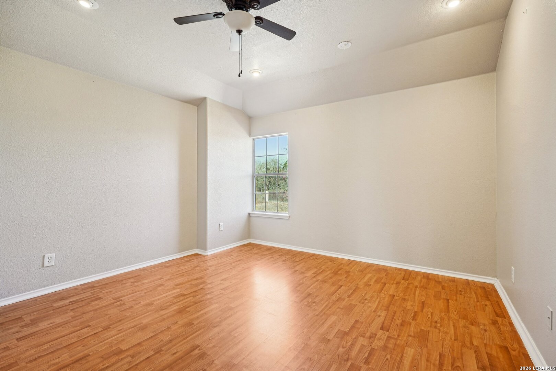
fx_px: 255
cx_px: 278
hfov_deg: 95.0
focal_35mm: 16
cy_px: 186
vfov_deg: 72.1
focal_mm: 16.5
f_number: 8
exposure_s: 1/25
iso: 400
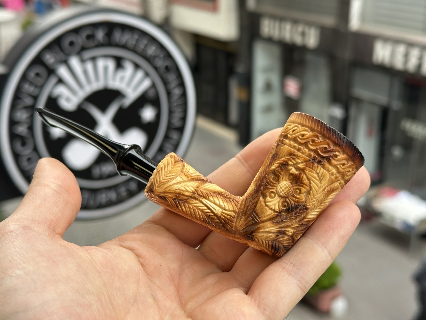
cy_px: 160
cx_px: 213
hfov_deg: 39.7
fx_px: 591
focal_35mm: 48
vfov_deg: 30.3
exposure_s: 1/252
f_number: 1.78
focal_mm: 6.86
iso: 64
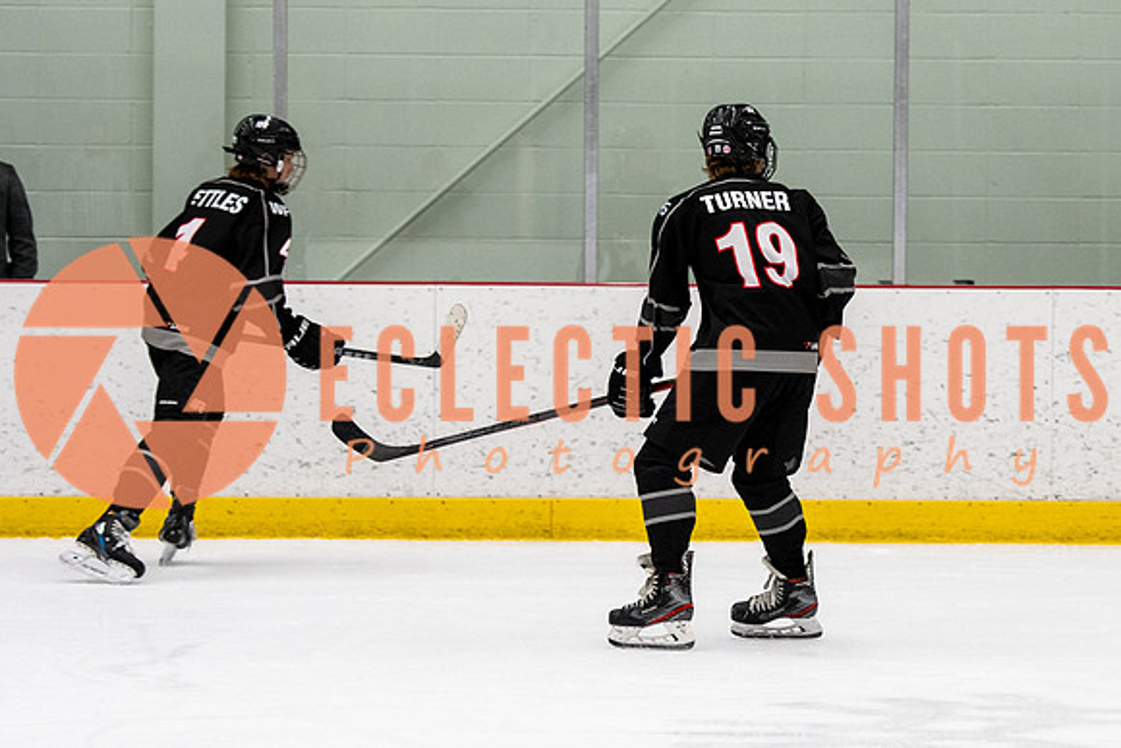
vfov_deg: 6.6
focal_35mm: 209
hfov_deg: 9.8
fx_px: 6512
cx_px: 776
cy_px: 317
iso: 1400
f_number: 2.8
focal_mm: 100
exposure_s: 1/640
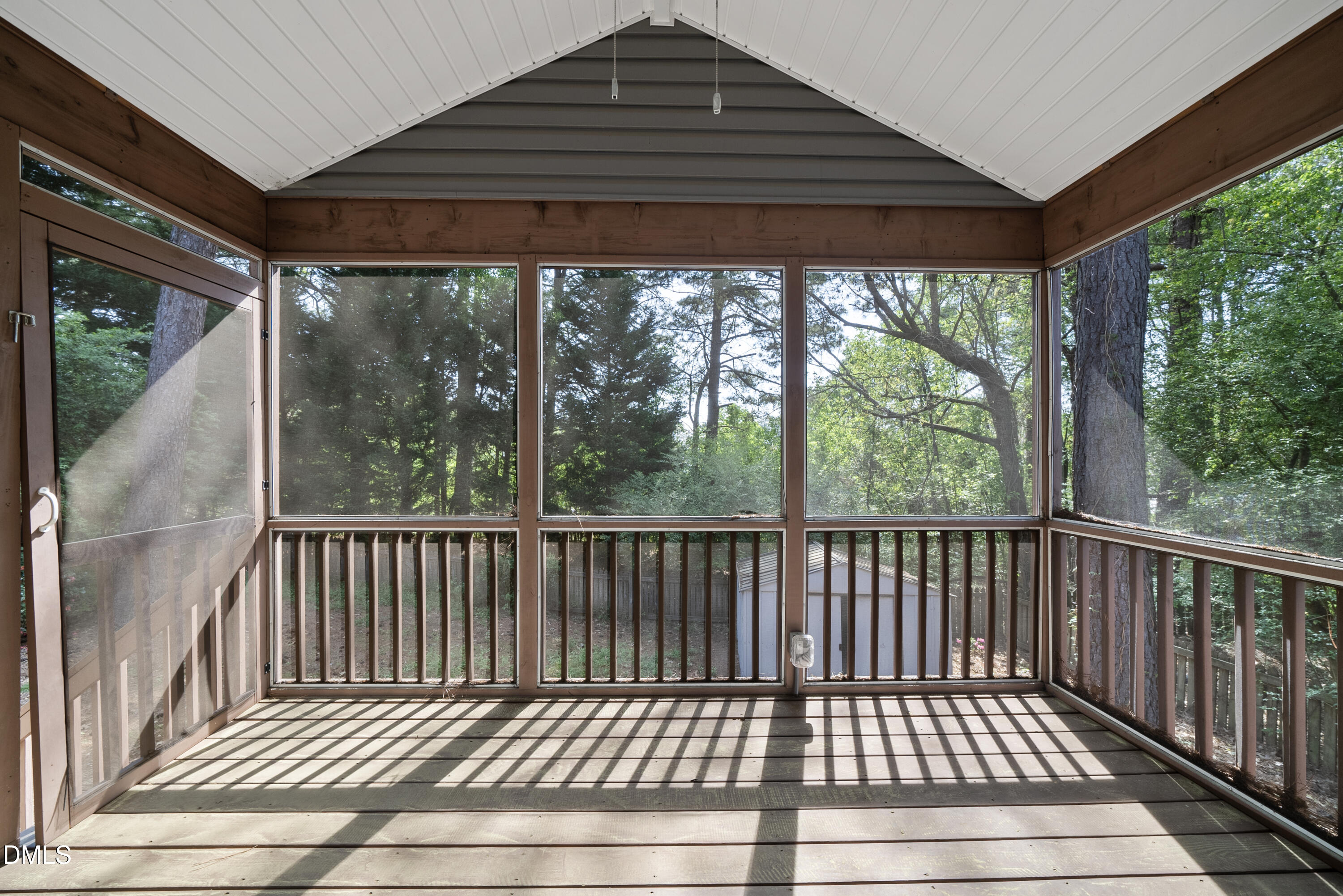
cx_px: 672
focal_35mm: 12
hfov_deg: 112.6
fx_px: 448
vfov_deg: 90.1
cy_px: 448
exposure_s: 1/30
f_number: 7.1
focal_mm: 12
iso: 400
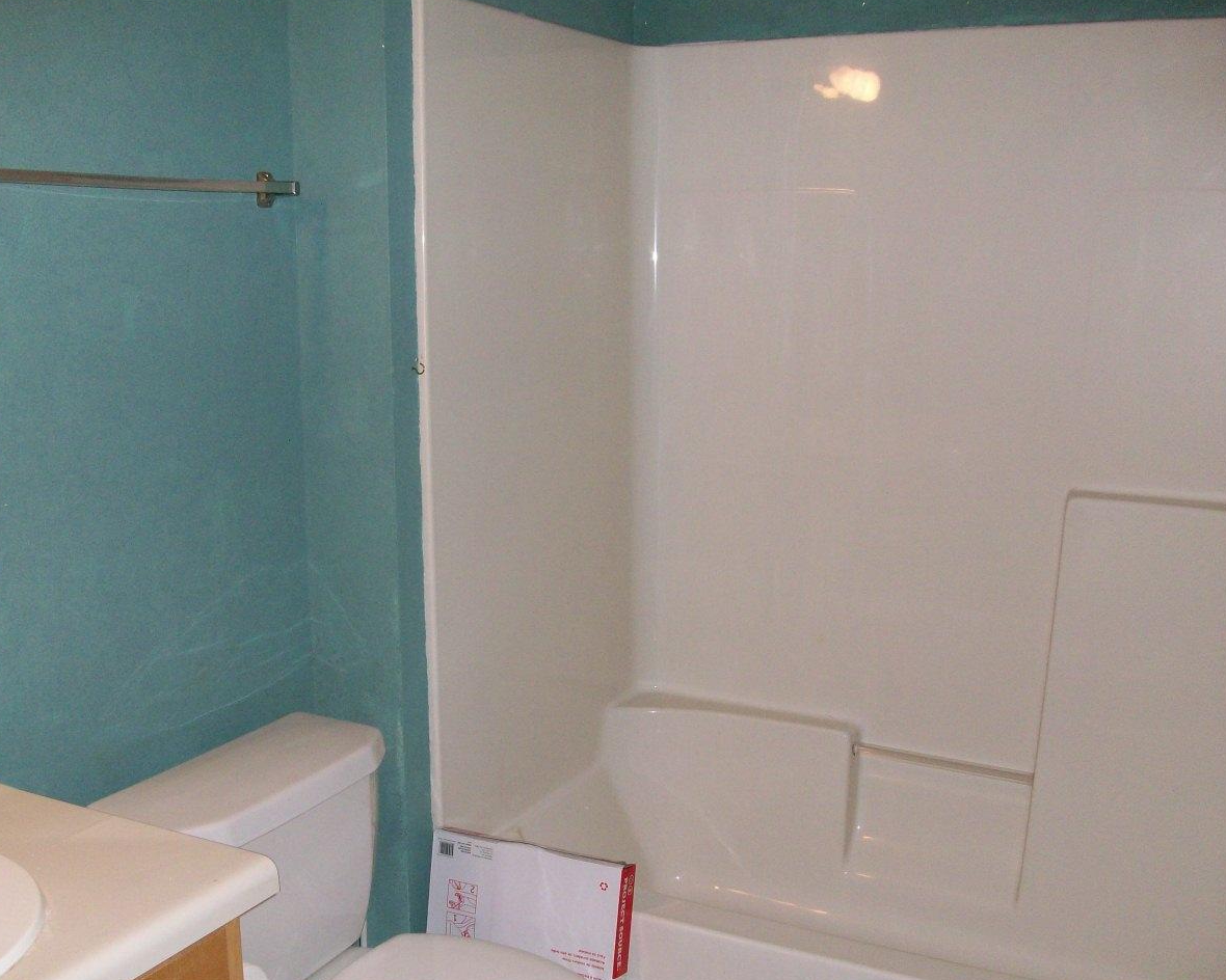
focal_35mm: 36
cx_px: 567
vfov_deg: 41.2
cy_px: 487
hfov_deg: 50.2
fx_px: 1306
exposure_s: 1/60
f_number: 2.8
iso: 160
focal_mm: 5.7
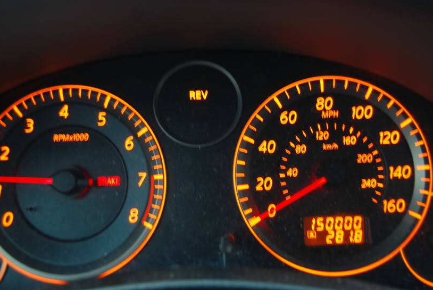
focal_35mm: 49
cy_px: 134
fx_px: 590
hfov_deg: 40.3
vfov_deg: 27.6
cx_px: 227
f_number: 4
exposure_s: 1/6
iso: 100
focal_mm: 26
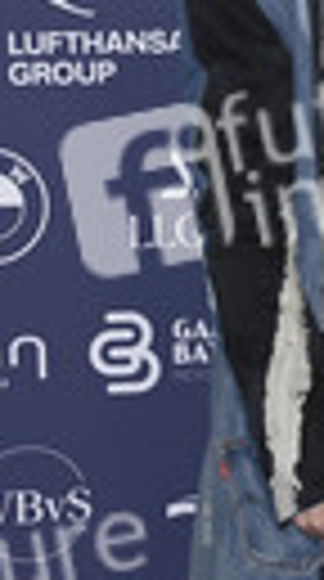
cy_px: 396
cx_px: 423
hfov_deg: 6.6
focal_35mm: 182
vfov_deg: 11.8
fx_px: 2796
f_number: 5.6
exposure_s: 1/250
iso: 320
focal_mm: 56
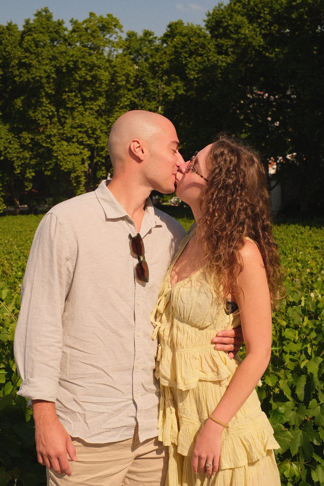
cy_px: 243
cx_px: 162
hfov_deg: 25.5
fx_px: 715
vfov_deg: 37.5
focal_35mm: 53
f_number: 7.1
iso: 640
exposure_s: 1/1700
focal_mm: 35
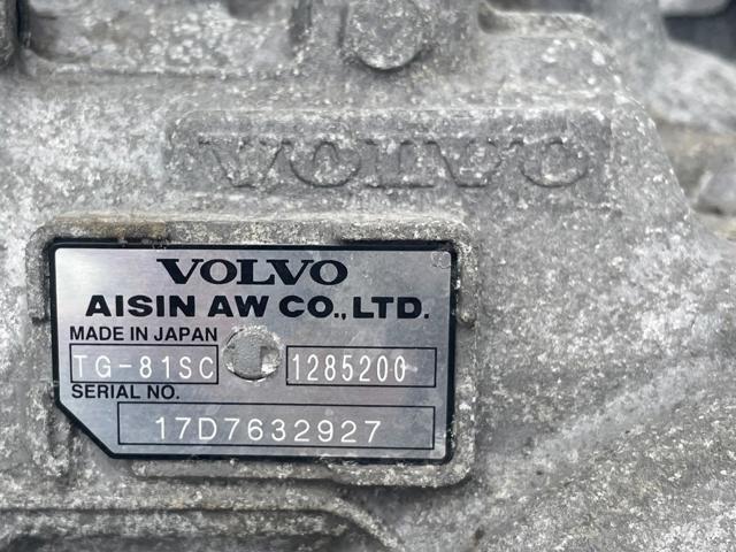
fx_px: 553
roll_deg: -22.6
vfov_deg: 53.1
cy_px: 276
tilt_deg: -40.7
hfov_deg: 67.3
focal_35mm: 26
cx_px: 368
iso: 50
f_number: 1.6
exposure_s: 1/4292
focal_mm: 4.2
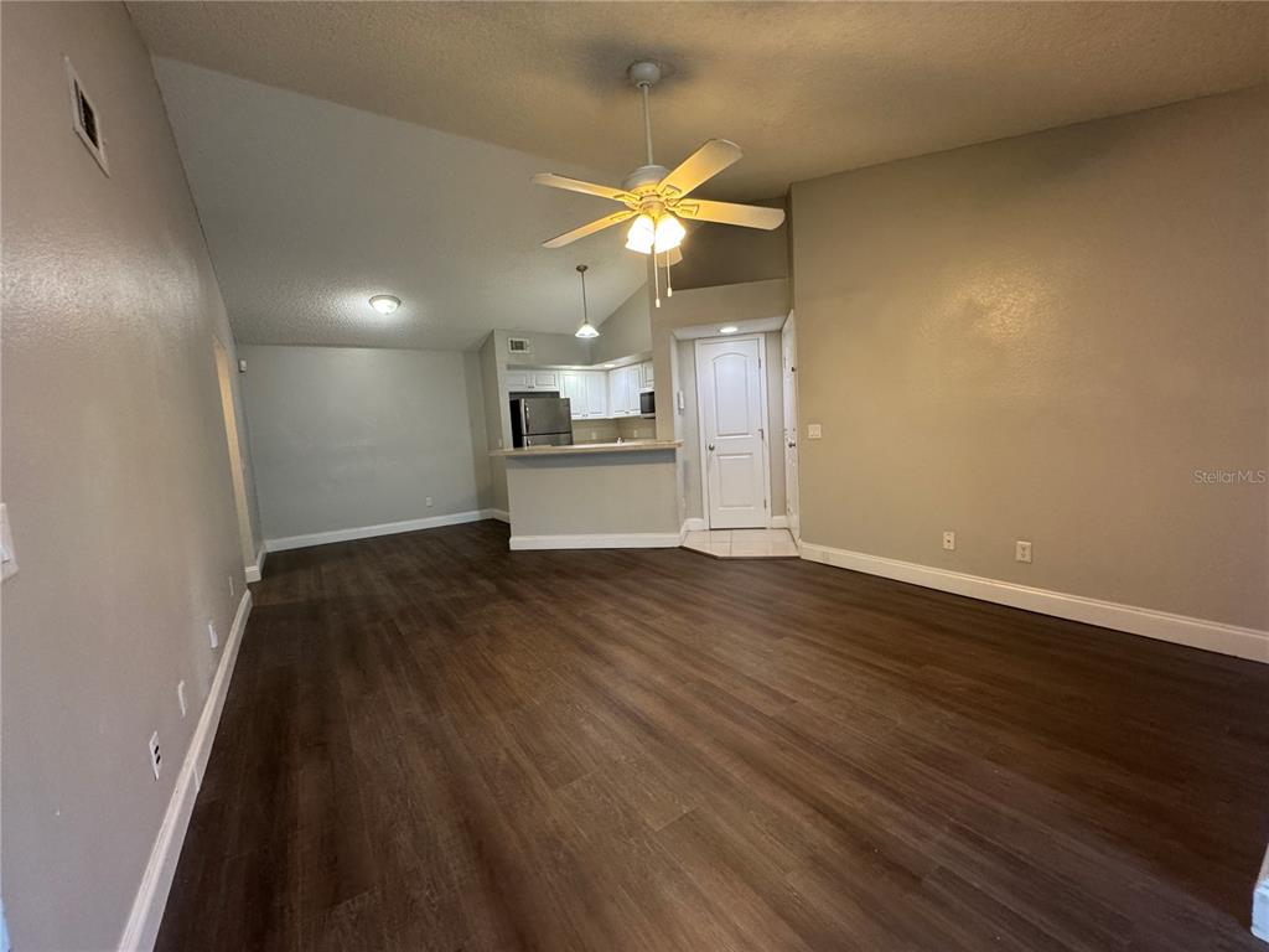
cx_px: 634
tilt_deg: -6.8
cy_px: 476
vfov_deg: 85.7
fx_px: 513
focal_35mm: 14
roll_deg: +2.6
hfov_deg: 102.1
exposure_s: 1/60
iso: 250
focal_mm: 2.22
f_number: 2.2
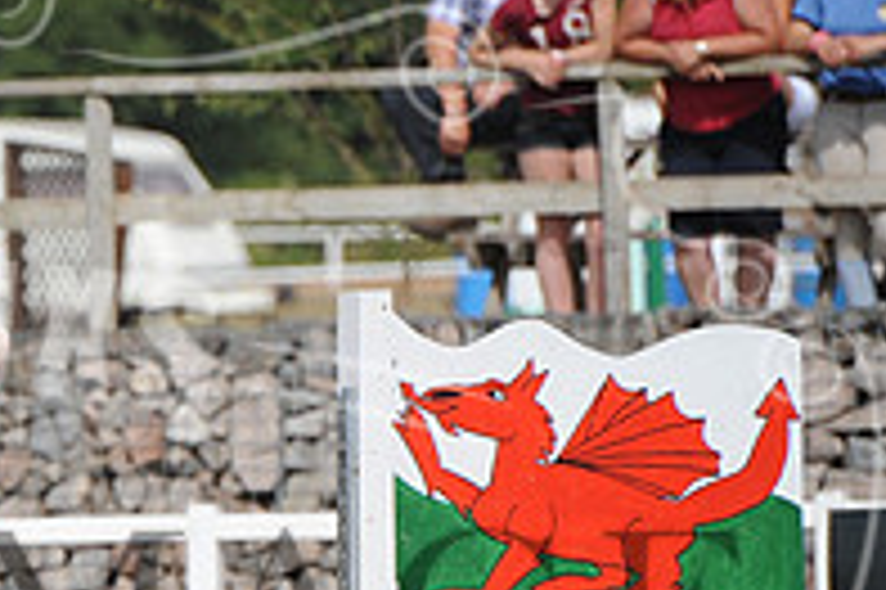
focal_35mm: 708
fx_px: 17410
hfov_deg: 2.9
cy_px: 554
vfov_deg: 1.9
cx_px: -274
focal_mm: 240
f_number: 5.6
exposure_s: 1/2000
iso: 320
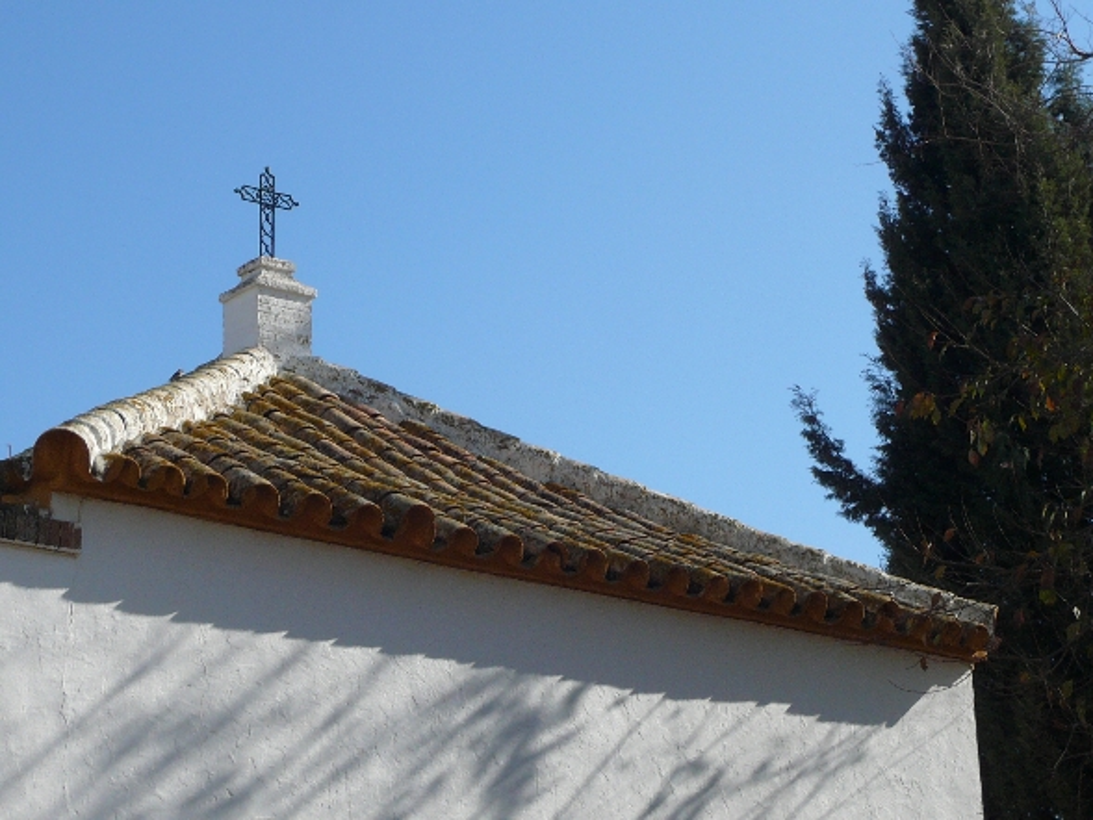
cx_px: 546
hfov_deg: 23.8
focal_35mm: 82
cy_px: 410
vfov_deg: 18.0
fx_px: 2590
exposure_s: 1/125
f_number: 13
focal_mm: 11.2
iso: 100
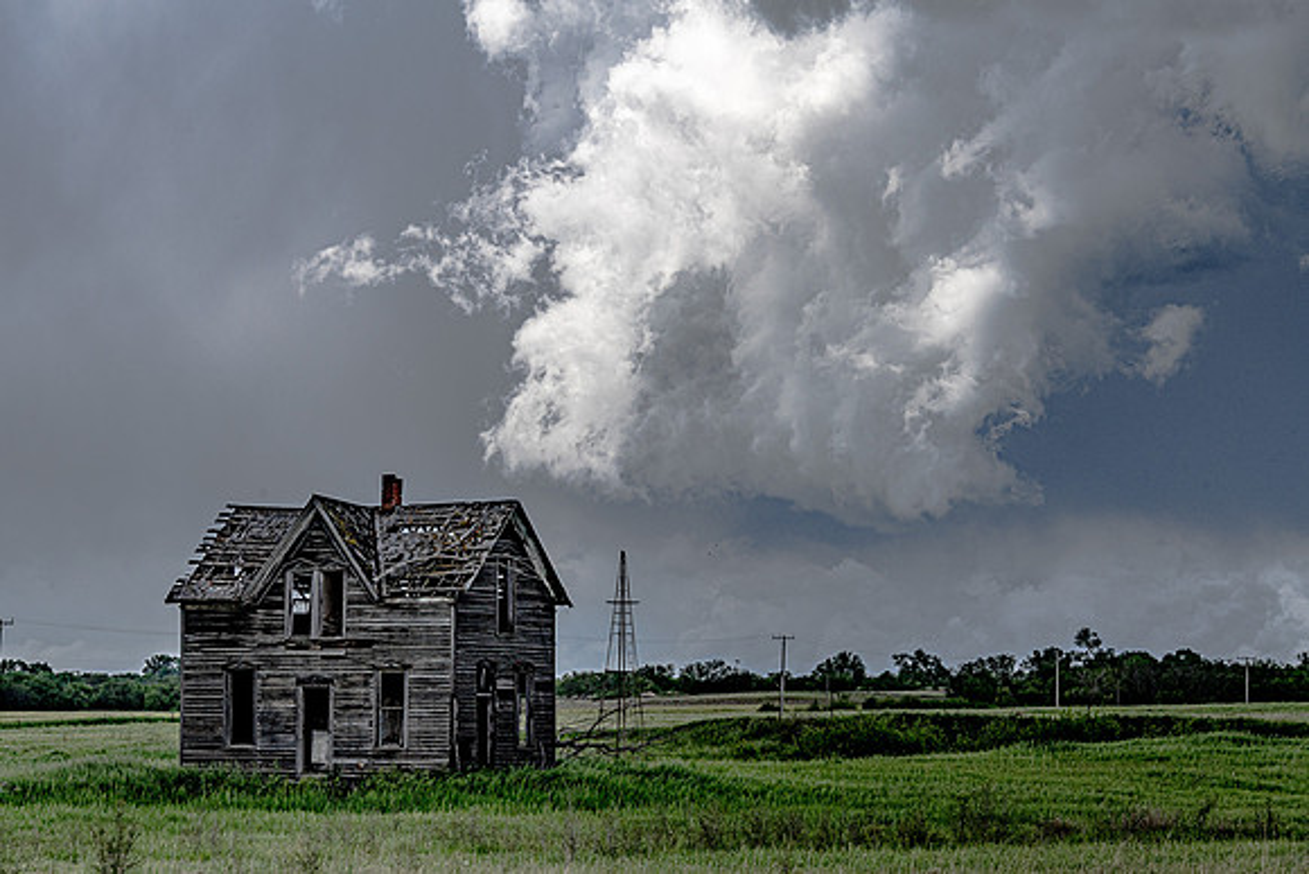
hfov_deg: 16.8
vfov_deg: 11.2
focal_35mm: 122
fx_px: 4437
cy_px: 437
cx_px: 654
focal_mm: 122
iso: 200
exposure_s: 1/1000
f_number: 10
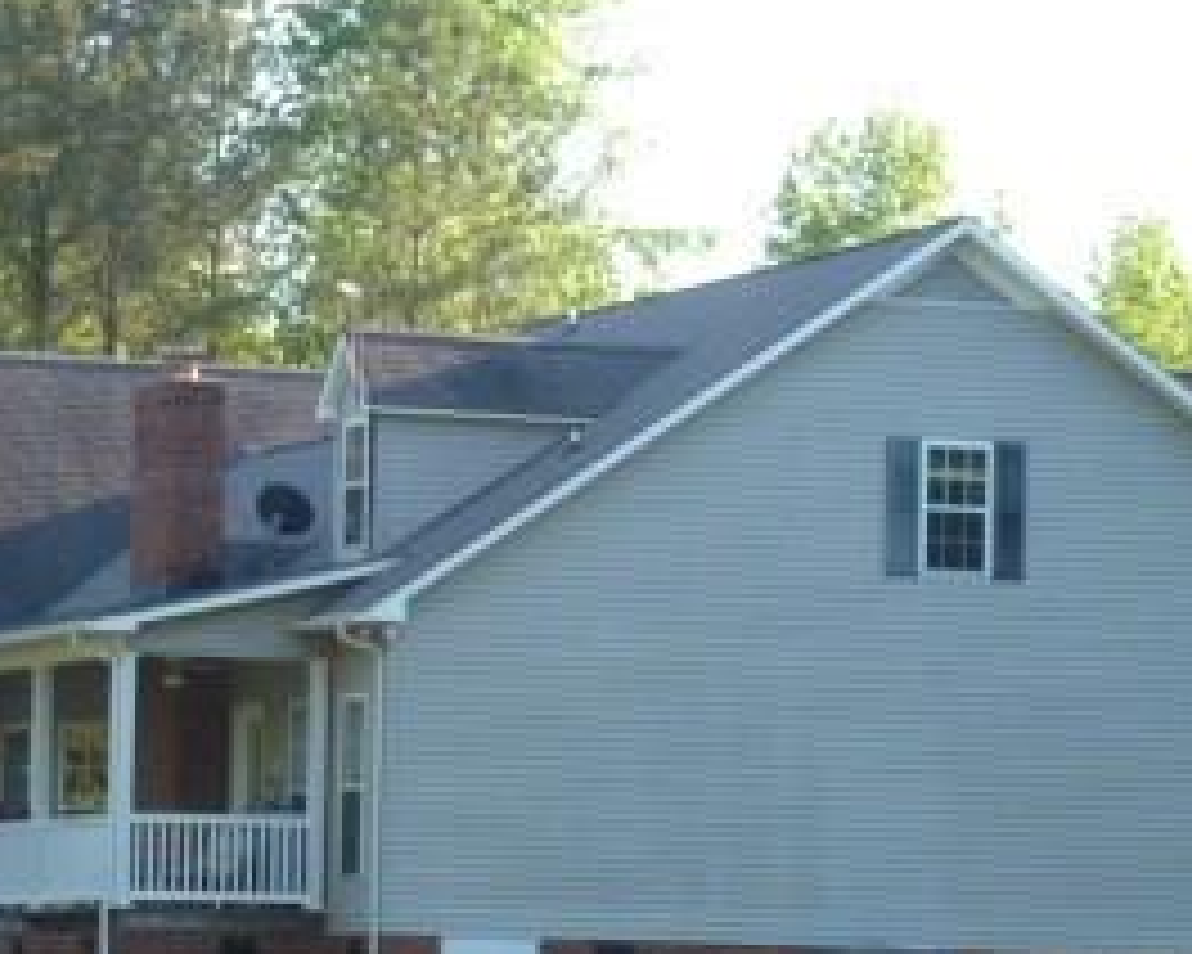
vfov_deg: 6.8
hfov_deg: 8.5
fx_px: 7973
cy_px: 657
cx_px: 418
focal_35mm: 226
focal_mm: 17.3
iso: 100
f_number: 5
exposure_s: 1/80
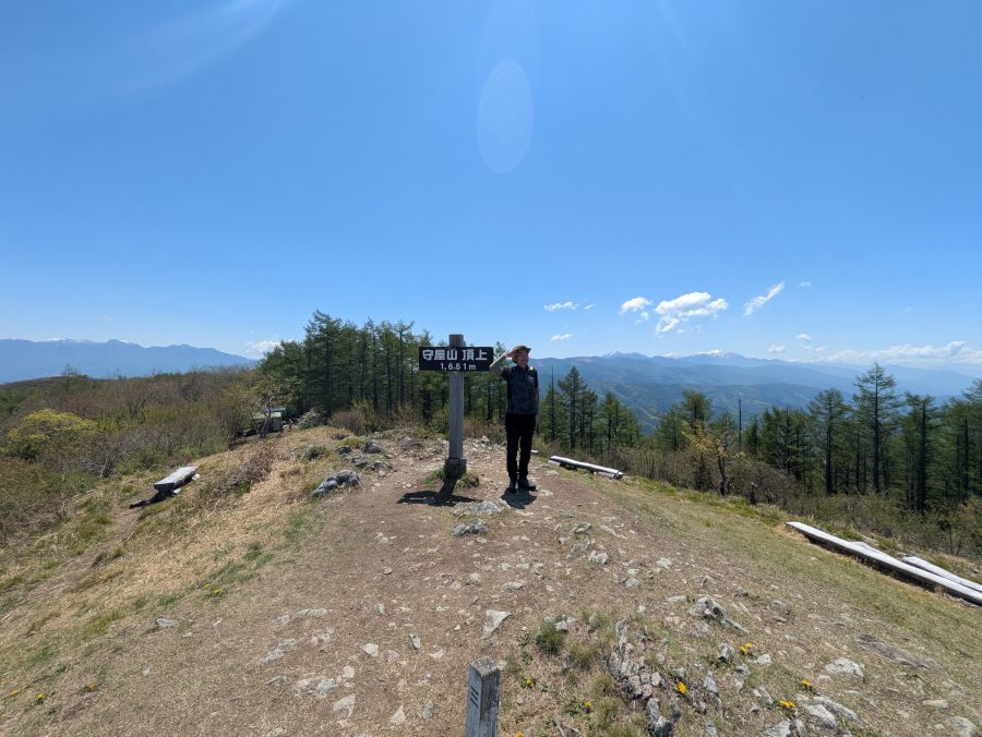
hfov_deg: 102.0
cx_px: 491
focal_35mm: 14
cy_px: 368
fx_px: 397
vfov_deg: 85.7
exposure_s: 1/2004
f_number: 2.2
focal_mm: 1.83
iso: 48
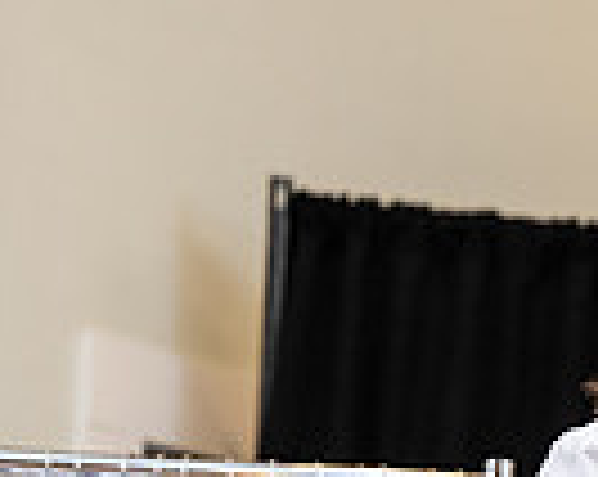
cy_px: 578
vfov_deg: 4.4
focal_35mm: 349
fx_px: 6168
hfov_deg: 5.5
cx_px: 895
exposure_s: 1/200
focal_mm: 85
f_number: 3.5
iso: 1600
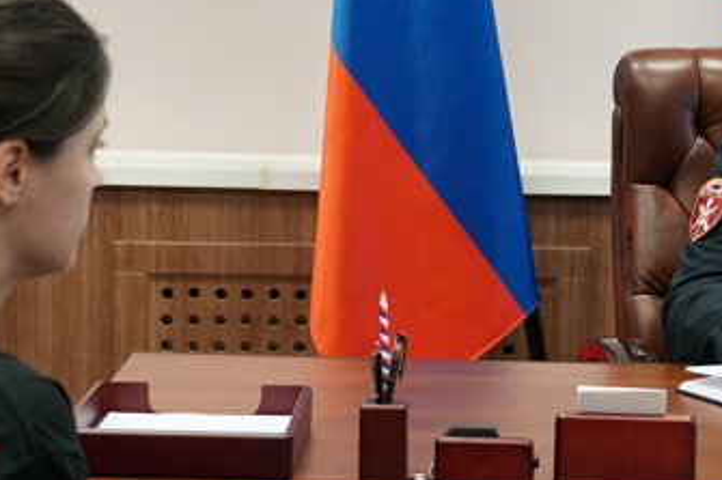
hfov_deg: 15.9
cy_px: 220
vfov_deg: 10.7
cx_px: 552
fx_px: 2566
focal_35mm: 128
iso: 2000
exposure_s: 1/160
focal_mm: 38
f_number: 4.5
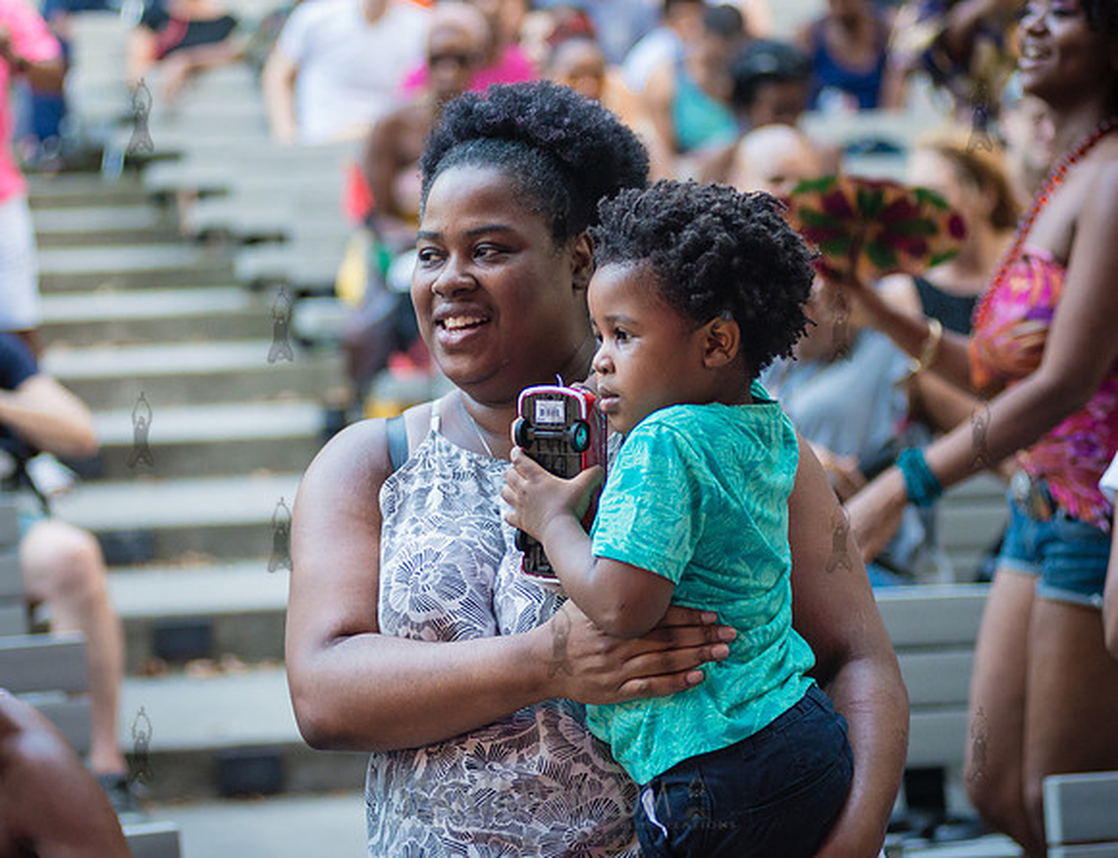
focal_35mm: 105
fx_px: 3410
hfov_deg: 18.6
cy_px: 413
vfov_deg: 14.3
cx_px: 489
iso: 2000
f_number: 2.8
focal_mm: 92
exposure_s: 1/400
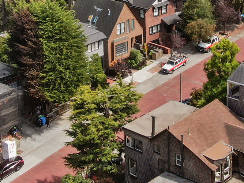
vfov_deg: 16.0
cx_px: 160
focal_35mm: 90
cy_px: -8
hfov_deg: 21.7
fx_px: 634
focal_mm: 5.22
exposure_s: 1/2000
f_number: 3.1
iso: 100
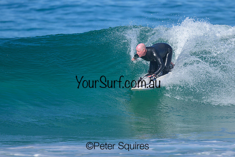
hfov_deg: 1.9
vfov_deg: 1.2
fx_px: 7187
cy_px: 58
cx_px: 147
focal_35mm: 1101
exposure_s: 1/2000
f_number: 6.3
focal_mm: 800
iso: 220
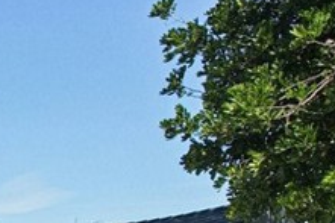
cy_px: 355
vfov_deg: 12.6
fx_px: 948
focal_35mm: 102
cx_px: -290
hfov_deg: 16.4
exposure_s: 1/2500
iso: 120
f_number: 2.8
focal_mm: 8.4
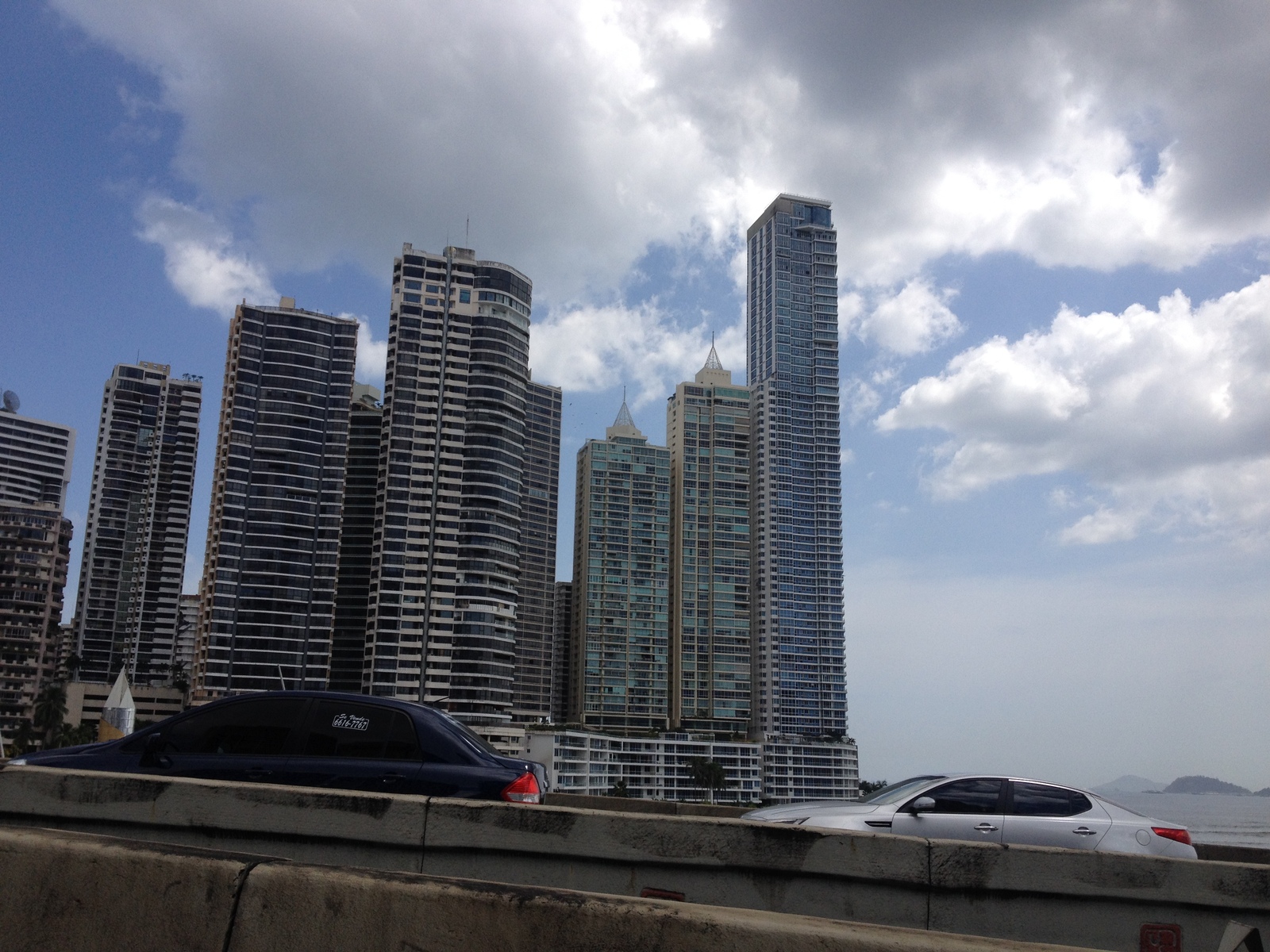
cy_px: 476
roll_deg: +0.8
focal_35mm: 35
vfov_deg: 40.7
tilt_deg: +10.3
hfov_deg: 52.6
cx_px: 635
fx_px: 1284
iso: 50
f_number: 2.4
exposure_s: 1/2304
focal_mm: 4.28
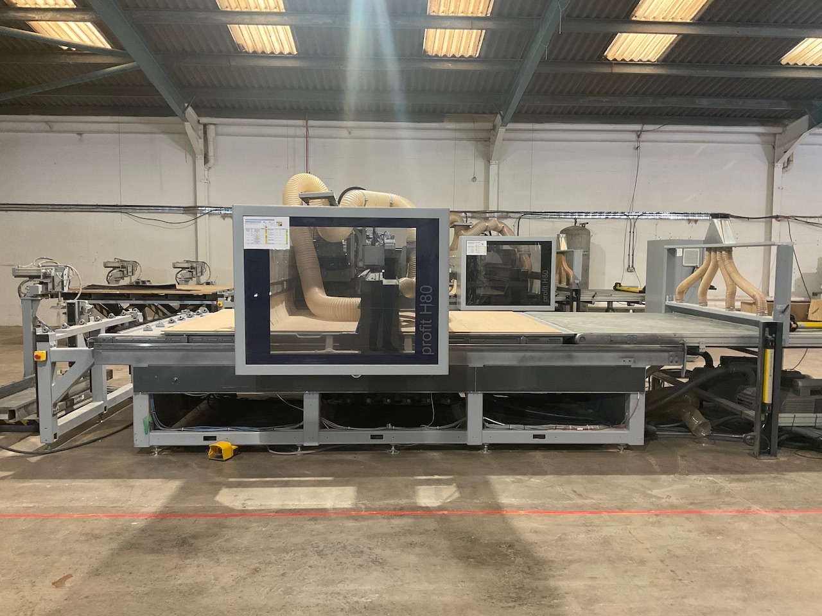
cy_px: 308
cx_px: 411
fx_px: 689
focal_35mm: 29
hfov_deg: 61.7
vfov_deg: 48.2
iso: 160
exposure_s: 1/50
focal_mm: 3
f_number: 1.8
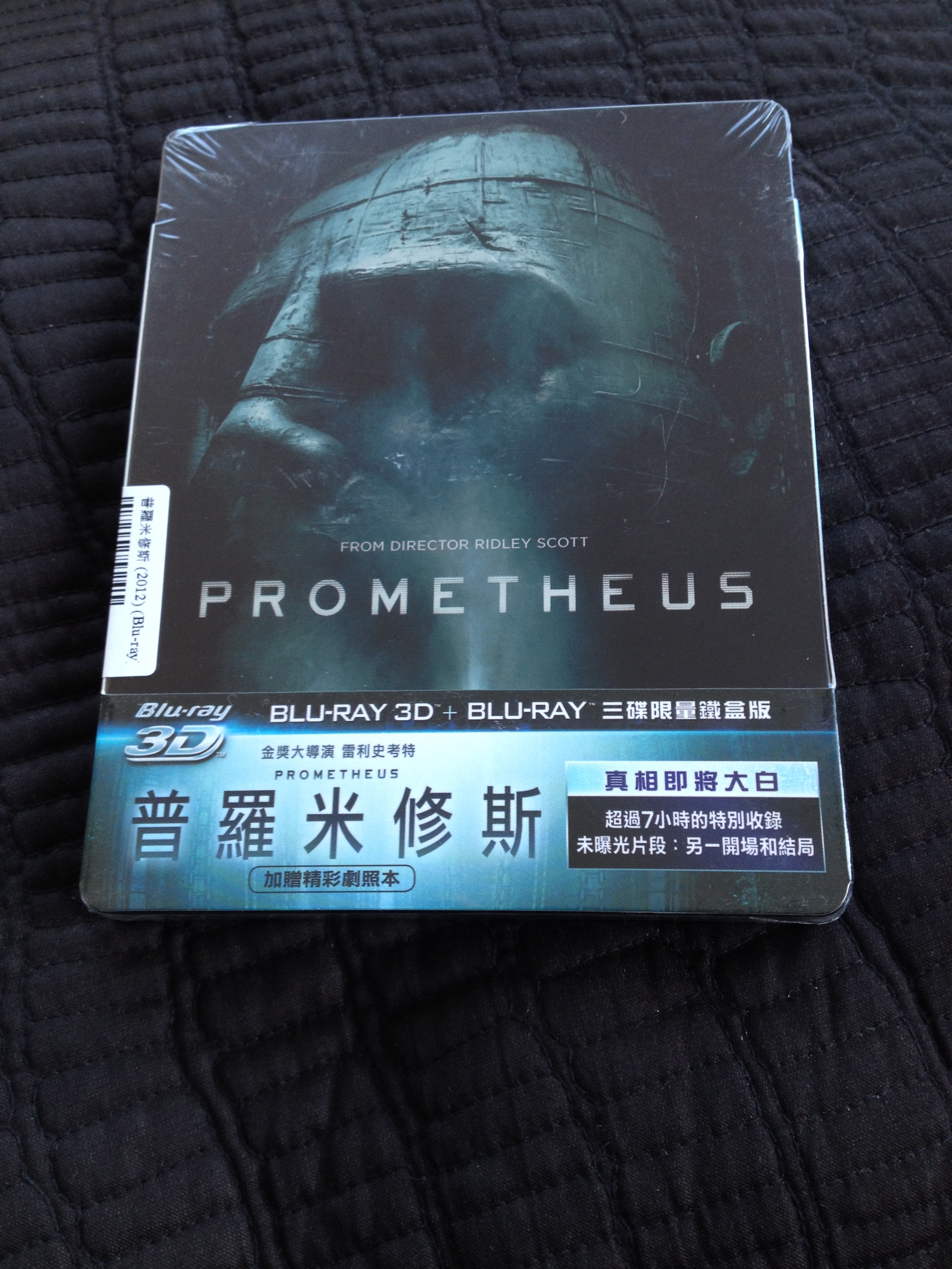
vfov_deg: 52.6
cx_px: 476
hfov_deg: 40.7
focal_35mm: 35
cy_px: 634
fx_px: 1283
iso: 64
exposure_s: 1/30
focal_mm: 4.28
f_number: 2.4
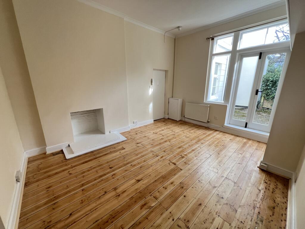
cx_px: 152
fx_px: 115
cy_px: 114
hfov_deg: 106.2
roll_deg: +0.0
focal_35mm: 13
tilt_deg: -14.6
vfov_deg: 89.9
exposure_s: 1/99
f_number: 1.8
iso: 125
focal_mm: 1.57
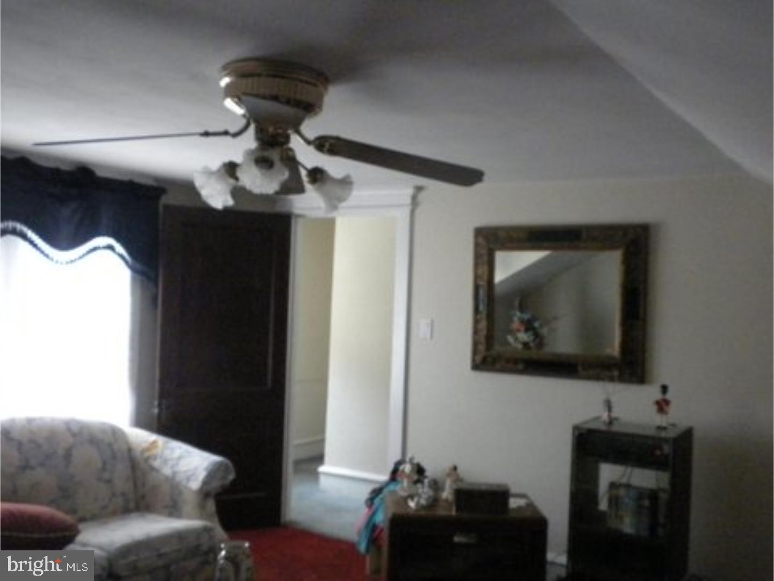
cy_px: 290
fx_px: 827
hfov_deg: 50.1
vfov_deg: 38.7
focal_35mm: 37
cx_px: 387
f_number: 3.5
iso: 800
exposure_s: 1/82
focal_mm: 6.6
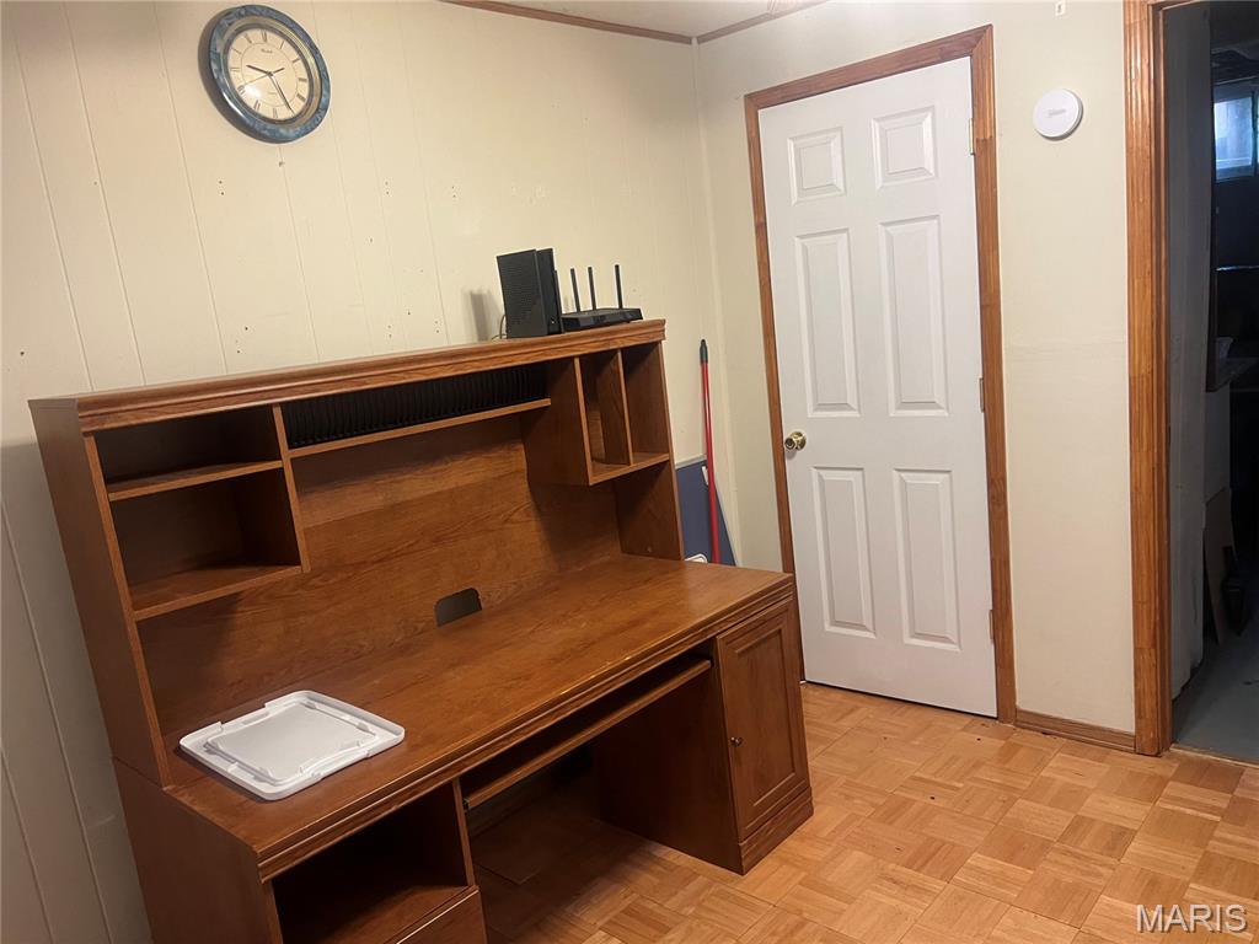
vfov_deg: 53.1
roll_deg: +6.3
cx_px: 630
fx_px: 946
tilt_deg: -11.5
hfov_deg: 67.3
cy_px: 472
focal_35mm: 26
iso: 200
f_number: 1.5
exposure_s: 1/60
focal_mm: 5.7
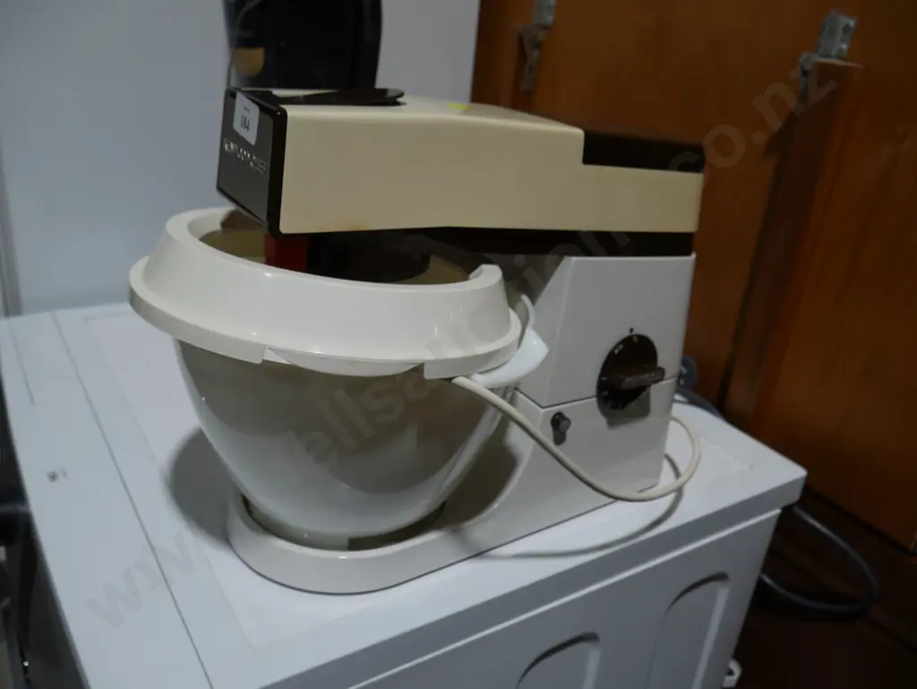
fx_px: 742
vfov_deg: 49.8
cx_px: 458
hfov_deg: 63.4
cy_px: 344
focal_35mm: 28
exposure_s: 1/160
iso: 200
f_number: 4.5
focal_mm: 14
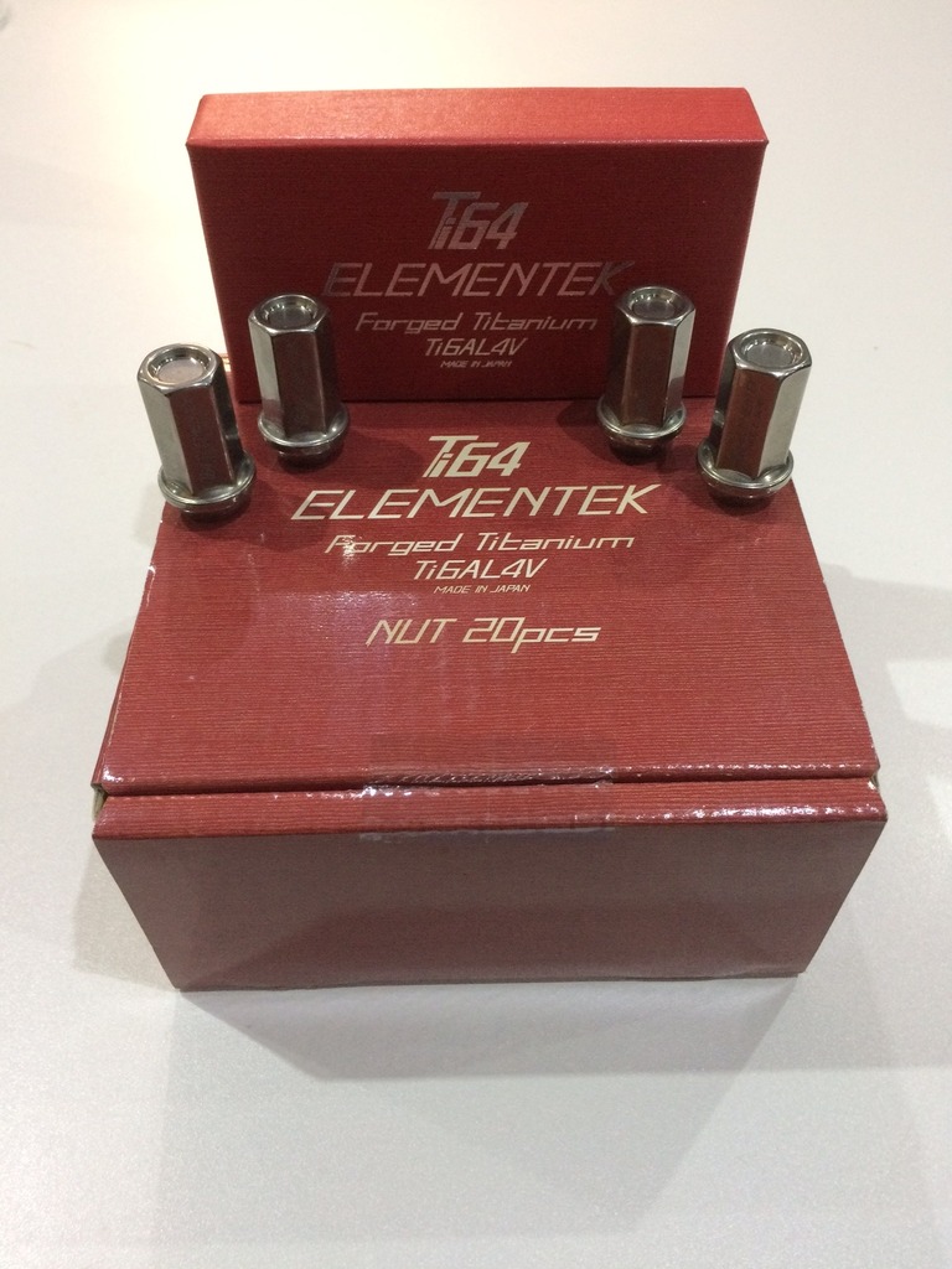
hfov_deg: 48.2
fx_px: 1063
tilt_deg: -51.5
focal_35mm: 29
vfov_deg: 61.7
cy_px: 634
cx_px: 476
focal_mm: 4.15
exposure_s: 1/33
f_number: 2.2
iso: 250
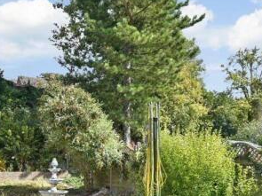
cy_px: 157
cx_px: 154
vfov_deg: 42.1
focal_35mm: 32
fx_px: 242
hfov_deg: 56.5
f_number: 8
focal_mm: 10
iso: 160
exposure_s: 1/125
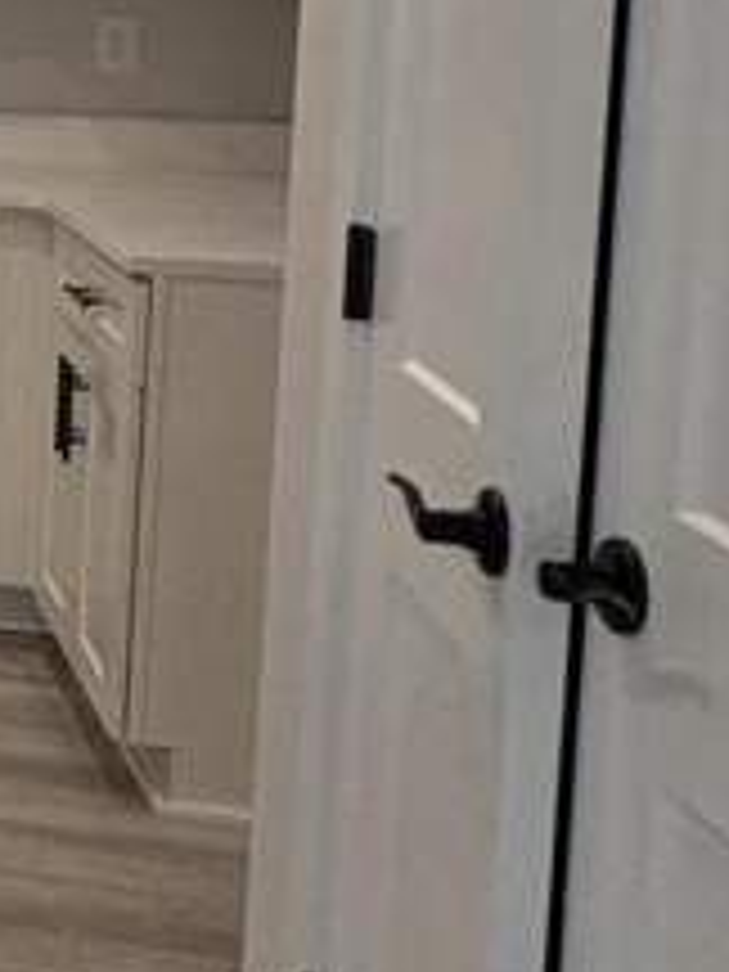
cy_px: 86
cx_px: -990
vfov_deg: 27.1
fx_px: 1937
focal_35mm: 69
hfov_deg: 14.5
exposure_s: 1/120
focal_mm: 2.22
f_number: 2.2
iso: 250
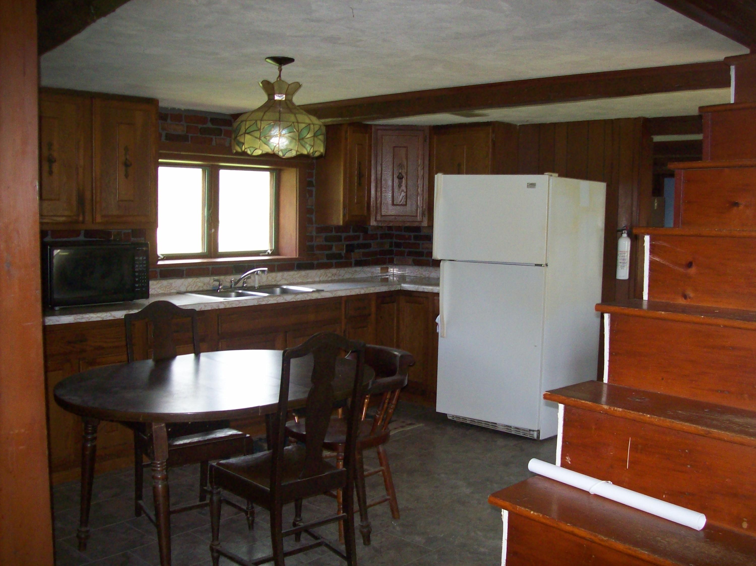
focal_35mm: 36
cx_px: 378
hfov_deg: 51.4
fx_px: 786
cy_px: 283
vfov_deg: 39.6
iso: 200
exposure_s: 1/64
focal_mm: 6
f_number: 2.7
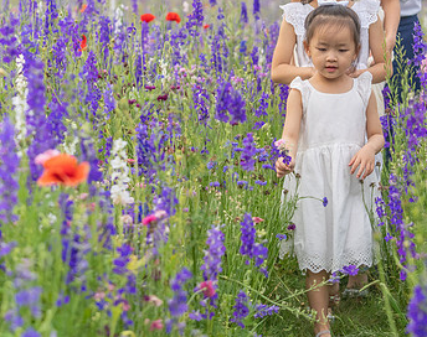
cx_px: 324
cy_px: 65
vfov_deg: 11.5
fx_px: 1673
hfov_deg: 14.5
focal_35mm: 133
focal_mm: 70
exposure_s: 1/1250
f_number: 3.2
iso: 640
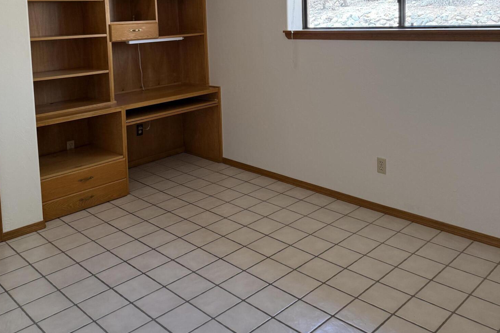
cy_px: 50
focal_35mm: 34
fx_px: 472
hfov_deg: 55.8
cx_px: 246
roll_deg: +1.4
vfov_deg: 37.0
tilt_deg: -2.1
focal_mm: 6.76
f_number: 1.78
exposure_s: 1/152
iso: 200
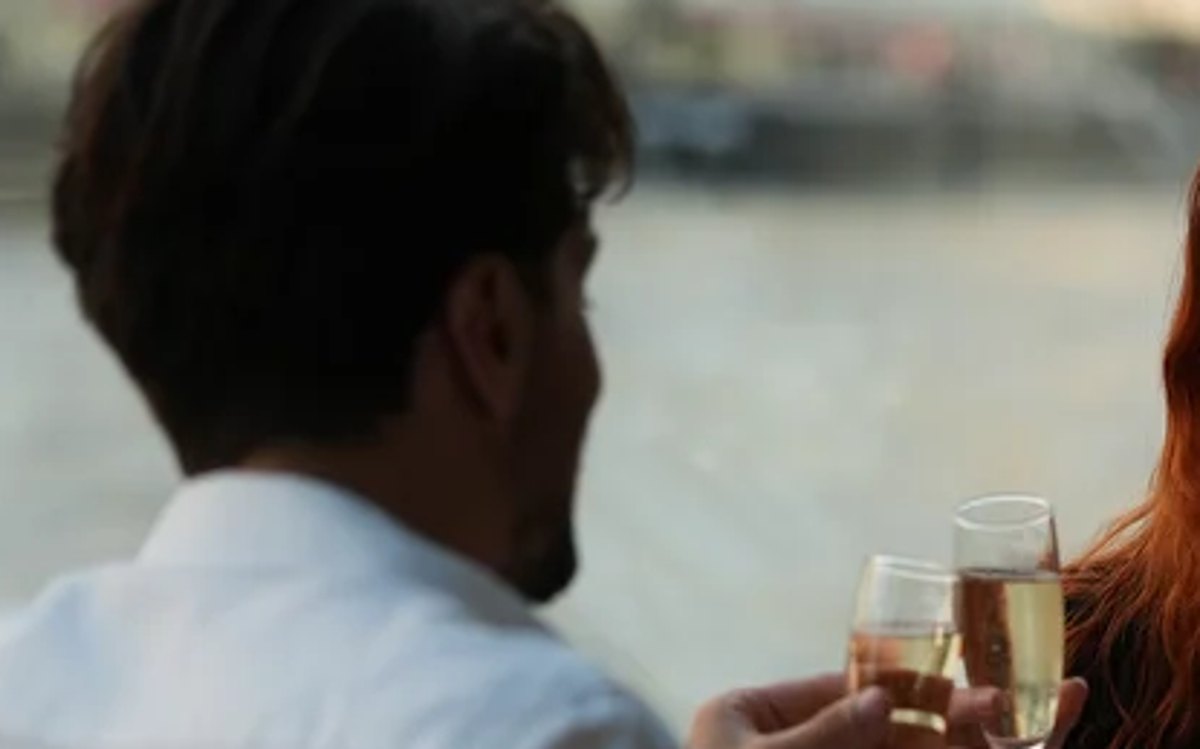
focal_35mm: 177
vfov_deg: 7.4
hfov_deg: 11.8
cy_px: 581
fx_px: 5786
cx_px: 966
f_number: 2.8
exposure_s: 1/800
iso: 640
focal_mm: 90
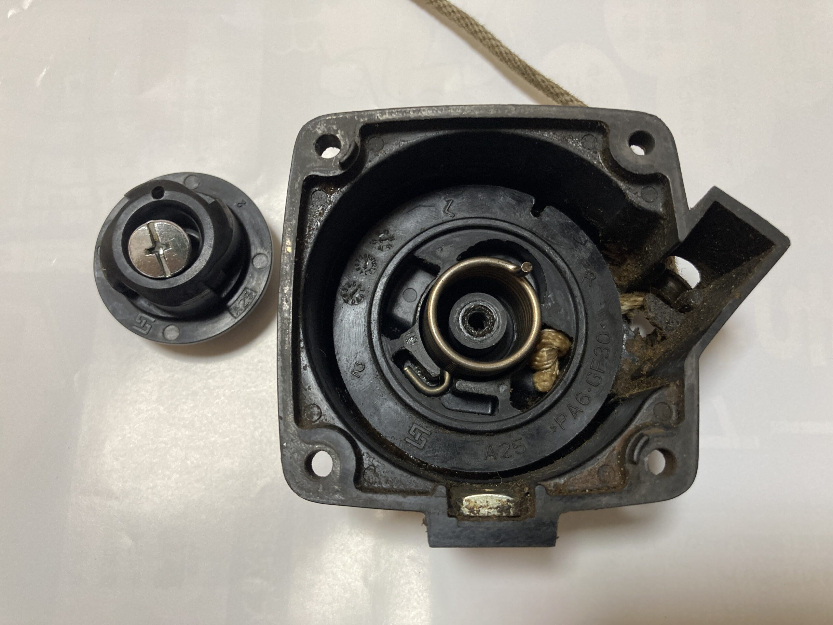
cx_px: 416
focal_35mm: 28
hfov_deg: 63.4
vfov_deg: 49.7
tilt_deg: -78.8
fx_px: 674
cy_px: 312
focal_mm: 3.99
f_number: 1.8
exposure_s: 1/60
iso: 160
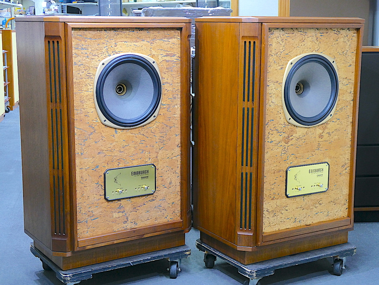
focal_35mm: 57
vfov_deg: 25.7
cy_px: 142
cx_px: 190
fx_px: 624
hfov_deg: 33.8
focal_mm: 10.3
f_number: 4.2
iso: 200
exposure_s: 1/5
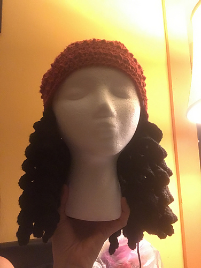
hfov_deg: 44.2
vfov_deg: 56.8
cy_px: 134
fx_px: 247
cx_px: 100
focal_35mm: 32
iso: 320
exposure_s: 1/15
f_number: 2.2
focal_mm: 2.87
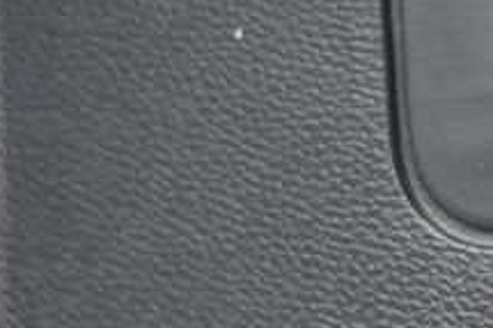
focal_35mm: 109
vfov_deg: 12.5
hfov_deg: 17.6
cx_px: 631
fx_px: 1495
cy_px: 83
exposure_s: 1/125
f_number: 4.2
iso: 800
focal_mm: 24.5
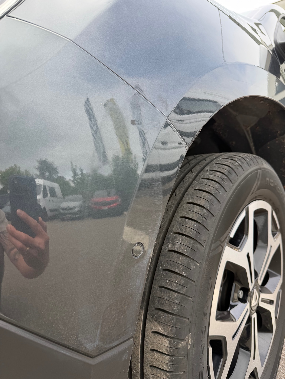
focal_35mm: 24
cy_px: 190
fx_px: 263
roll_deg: +3.1
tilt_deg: -5.9
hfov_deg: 56.8
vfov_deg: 71.6
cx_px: 142
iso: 80
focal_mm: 6.76
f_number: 1.78
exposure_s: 1/742
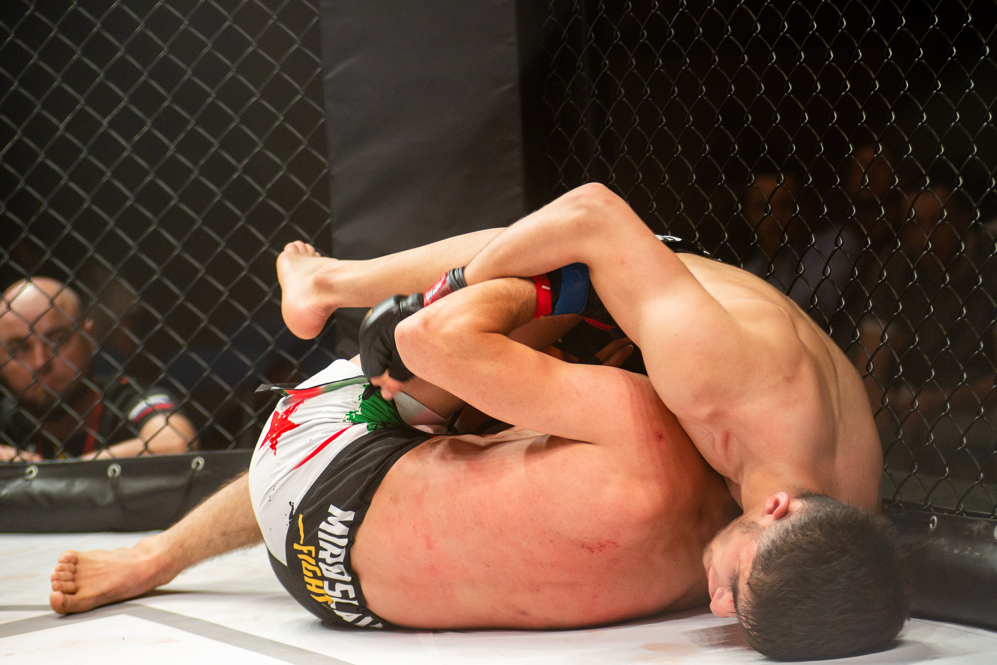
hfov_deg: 15.1
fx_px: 3768
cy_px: 297
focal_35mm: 136
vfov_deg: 10.1
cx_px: 564
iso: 1100
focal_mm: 116
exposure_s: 1/320
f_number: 4
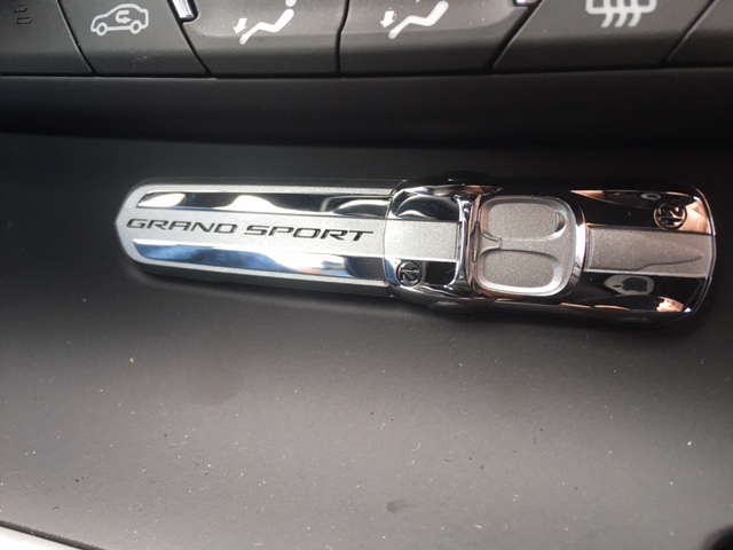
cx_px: 366
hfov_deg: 61.7
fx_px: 614
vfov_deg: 48.2
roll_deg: +2.0
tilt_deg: -31.1
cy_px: 275
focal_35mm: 29
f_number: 2.2
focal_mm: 4.15
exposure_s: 1/30
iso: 40
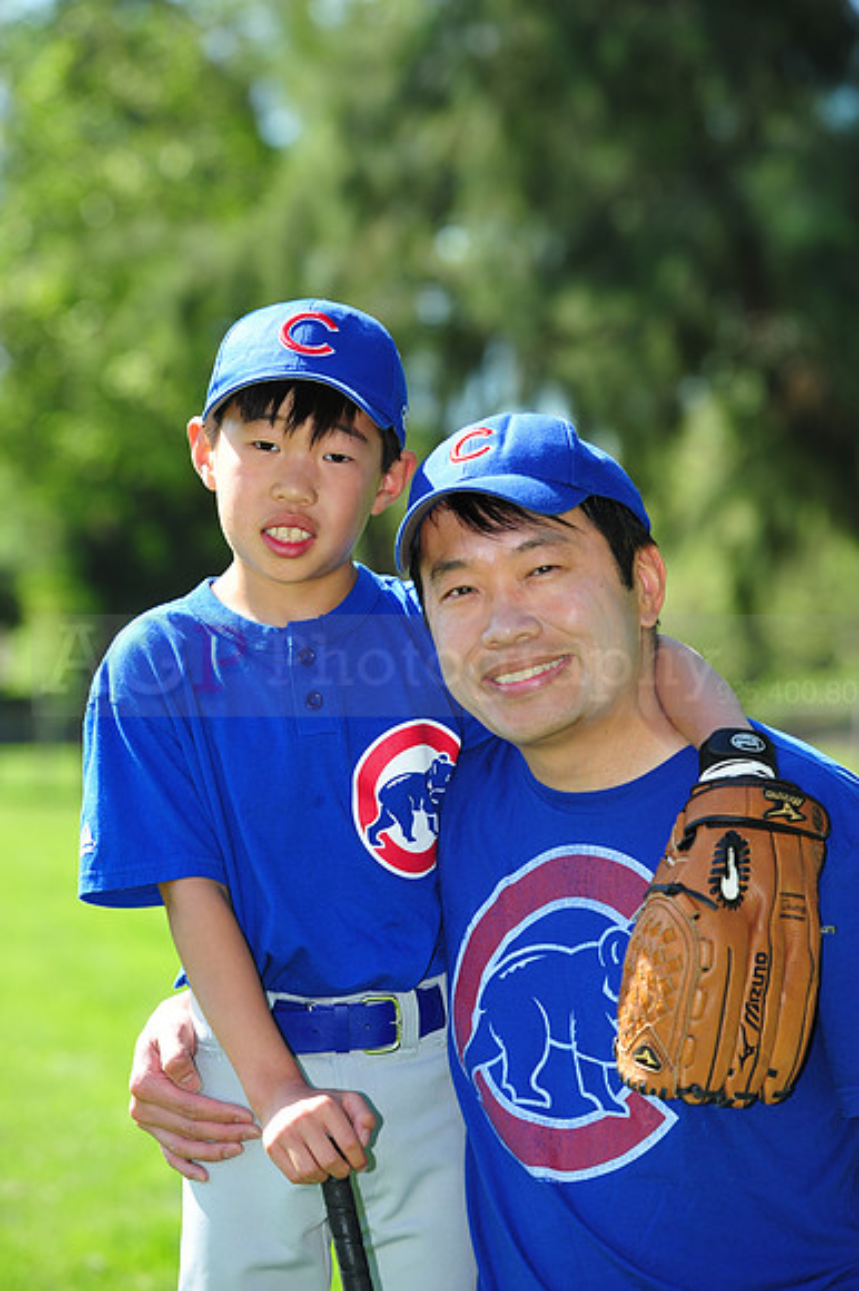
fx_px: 5196
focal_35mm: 145
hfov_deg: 9.5
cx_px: 430
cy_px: 646
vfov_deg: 14.2
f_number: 5.6
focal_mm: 145
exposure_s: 1/320
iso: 200
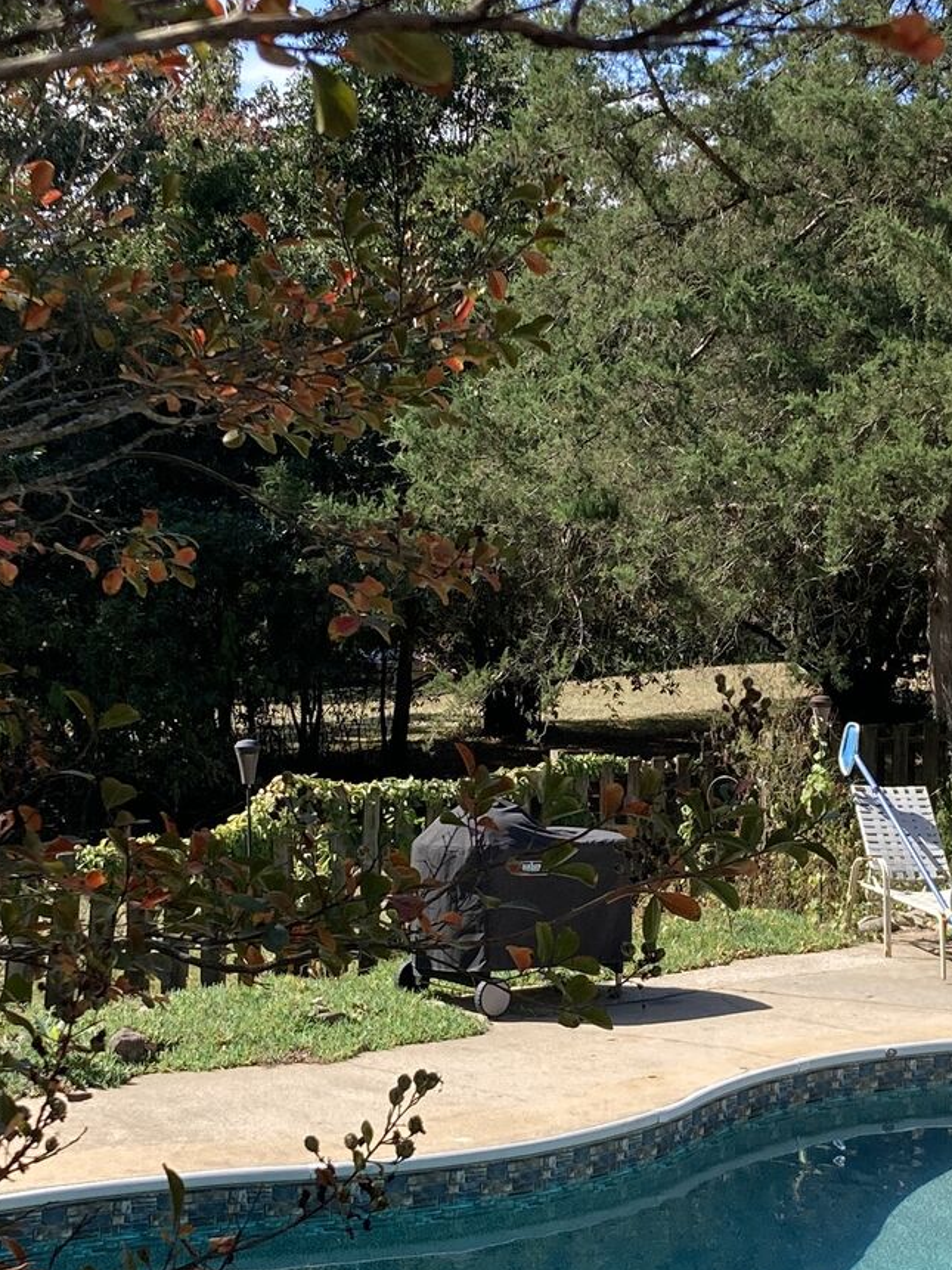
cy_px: 766
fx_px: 2750
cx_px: 652
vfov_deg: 25.9
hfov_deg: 19.6
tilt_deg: -4.2
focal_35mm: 75
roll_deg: -1.3
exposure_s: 1/1056
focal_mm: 3.99
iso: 20
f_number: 1.8
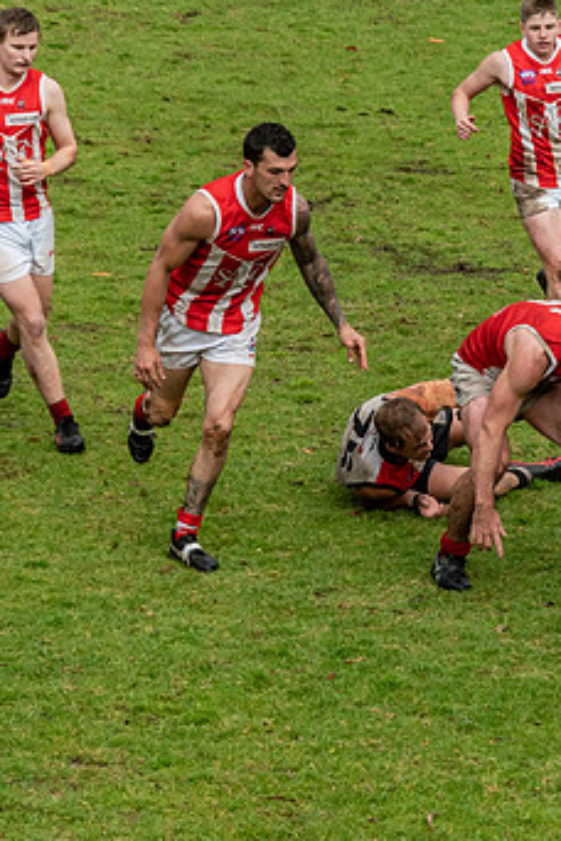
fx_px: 5119
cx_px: 546
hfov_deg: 6.3
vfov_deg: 9.4
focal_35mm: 219
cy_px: 444
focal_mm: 86
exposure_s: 1/1600
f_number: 6.3
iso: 800
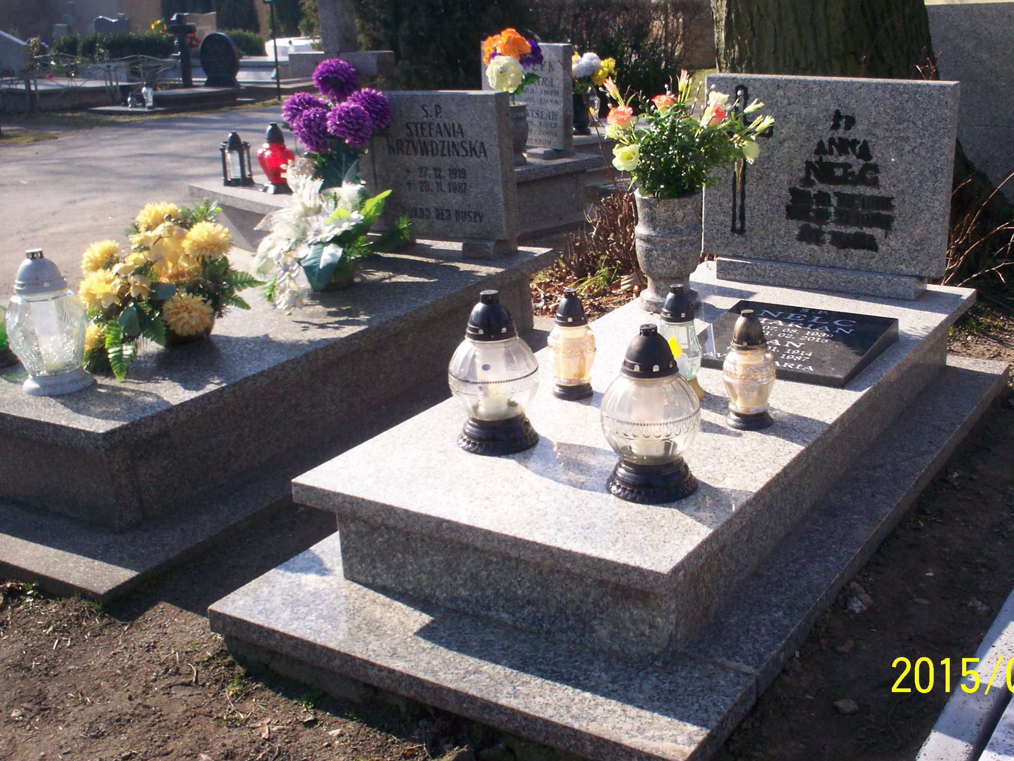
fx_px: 1230
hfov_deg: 44.6
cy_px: 348
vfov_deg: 34.3
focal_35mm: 42
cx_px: 587
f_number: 4.5
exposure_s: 1/264
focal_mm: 6
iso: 100
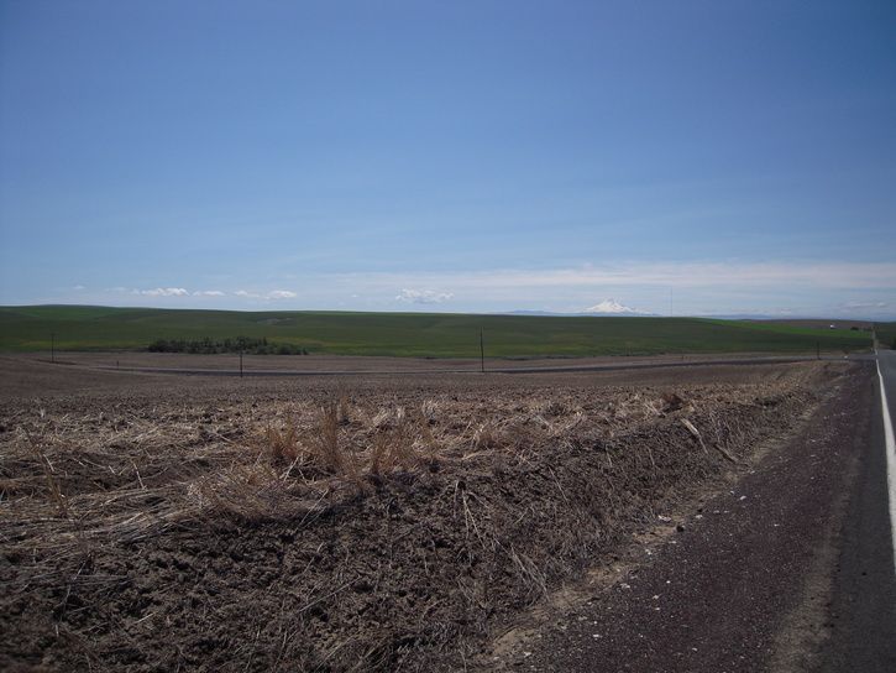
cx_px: 448
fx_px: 725
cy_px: 336
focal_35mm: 28
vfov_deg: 49.8
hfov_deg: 63.4
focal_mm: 5
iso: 100
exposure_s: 1/800
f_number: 5.4
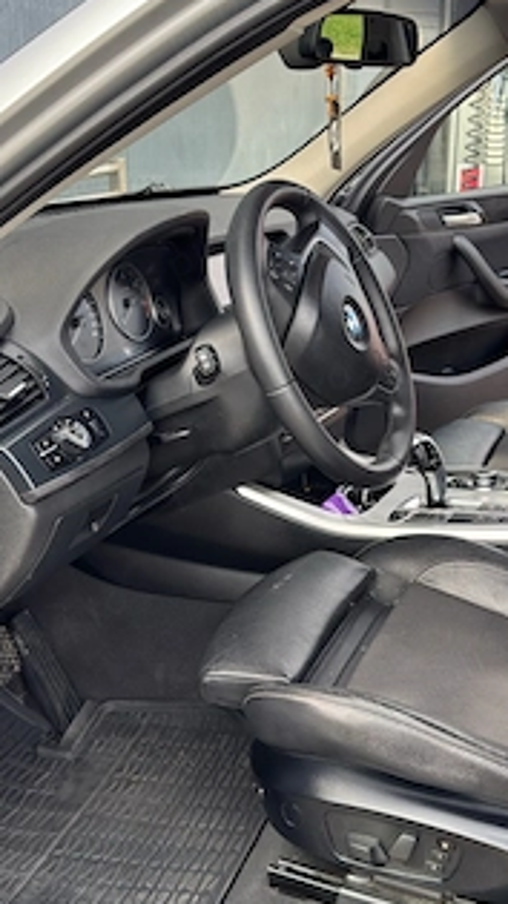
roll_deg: -0.4
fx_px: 1126
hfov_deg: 25.3
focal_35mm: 47
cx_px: 316
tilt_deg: -17.5
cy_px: 468
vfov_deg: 43.7
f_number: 1.78
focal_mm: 6.76
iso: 100
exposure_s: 1/476
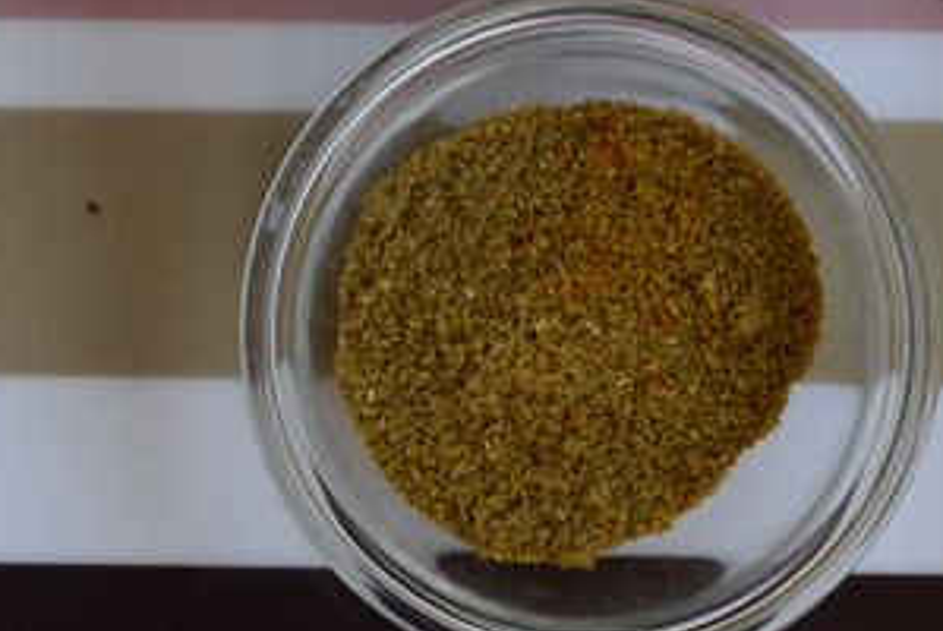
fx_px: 4484
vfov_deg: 8.0
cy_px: 262
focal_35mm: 171
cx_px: 233
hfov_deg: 12.0
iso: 320
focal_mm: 50
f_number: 9
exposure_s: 1/30
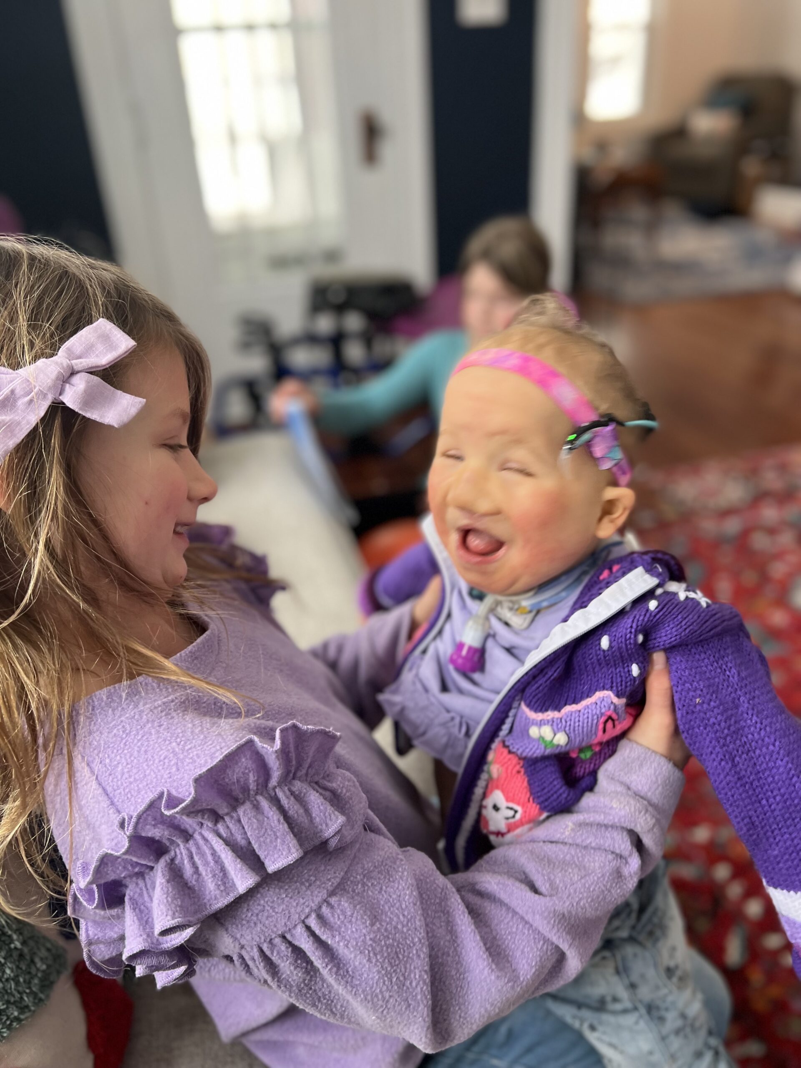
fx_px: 802
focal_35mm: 26
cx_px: 400
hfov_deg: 53.1
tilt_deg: -30.0
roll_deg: +3.6
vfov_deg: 67.3
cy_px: 534
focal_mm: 5.7
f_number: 1.5
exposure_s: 1/60
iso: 80
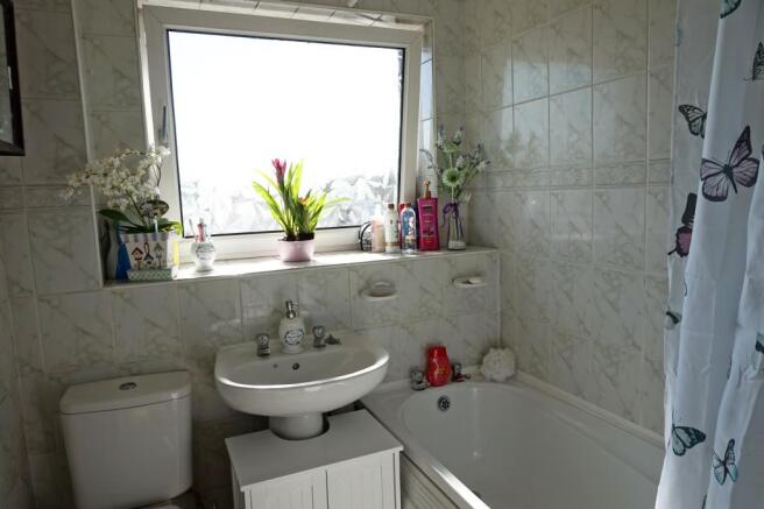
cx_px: 382
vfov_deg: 53.1
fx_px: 509
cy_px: 254
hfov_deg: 73.8
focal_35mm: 24
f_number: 9
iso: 100
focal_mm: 16
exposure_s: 1/100
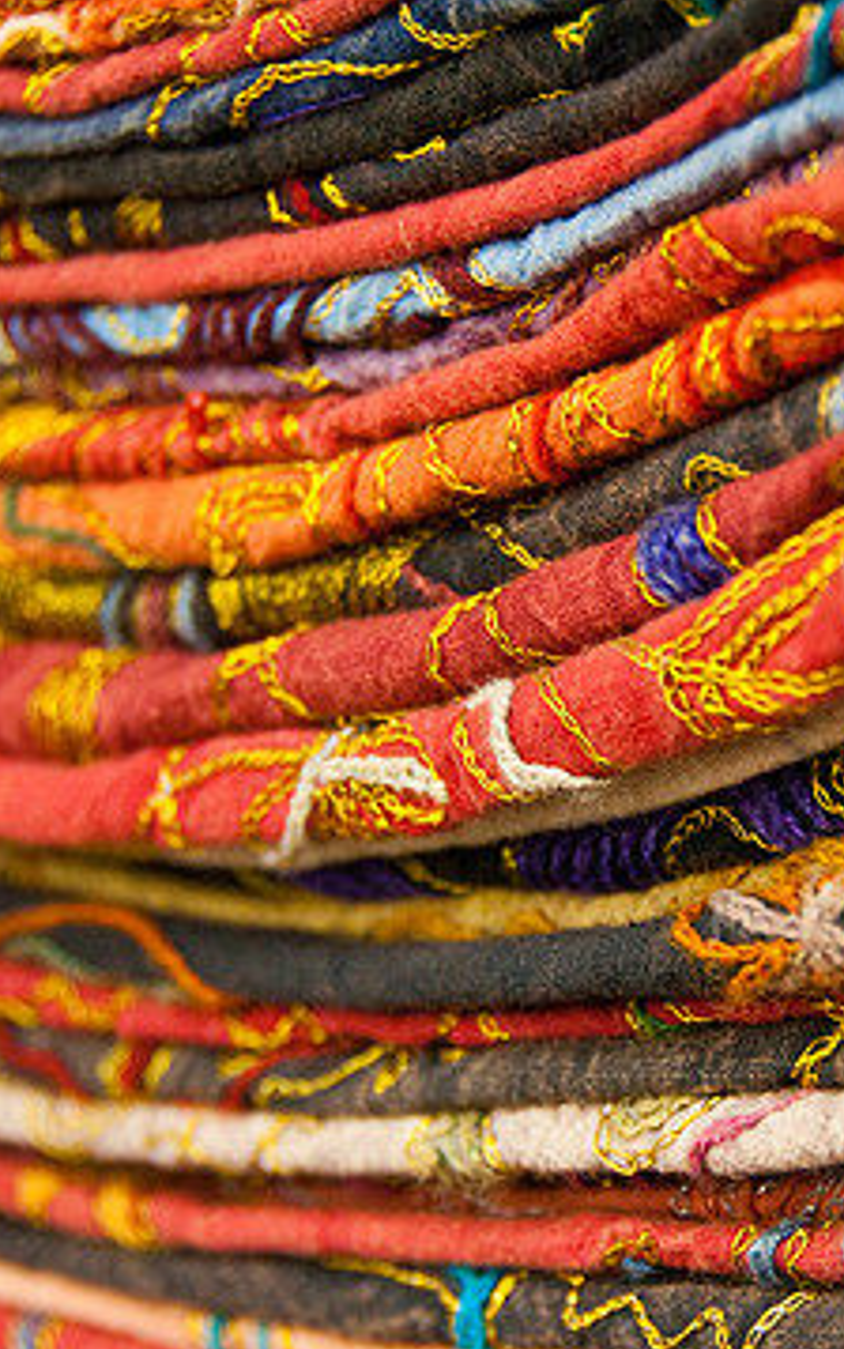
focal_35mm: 139
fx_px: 5111
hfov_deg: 9.4
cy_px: 727
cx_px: 723
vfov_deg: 15.0
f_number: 4.8
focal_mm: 56
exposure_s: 1/25
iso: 800
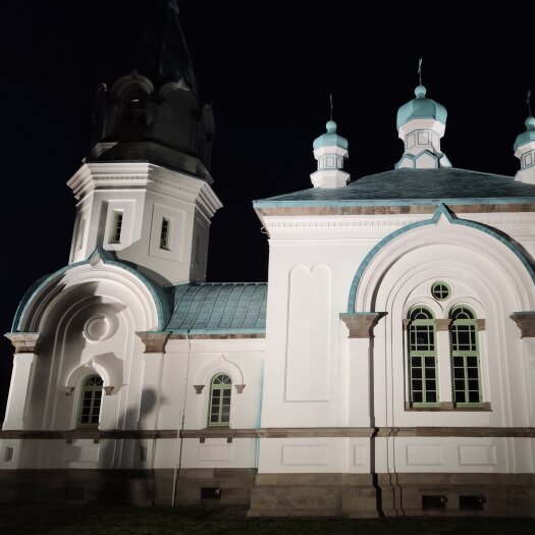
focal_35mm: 31
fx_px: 542
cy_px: 282
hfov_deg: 51.5
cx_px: 359
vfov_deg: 52.5
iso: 800
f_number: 1.7
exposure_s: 1/25
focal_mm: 6.04
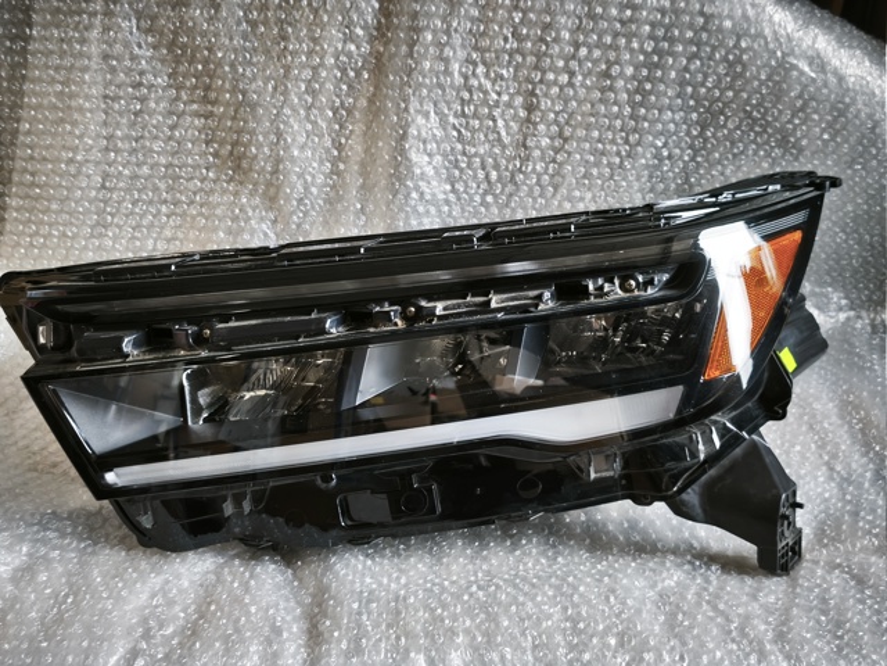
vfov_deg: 40.7
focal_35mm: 35
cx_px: 444
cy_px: 333
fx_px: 897
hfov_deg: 52.6
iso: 640
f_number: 1.7
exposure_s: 1/50
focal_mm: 5.35
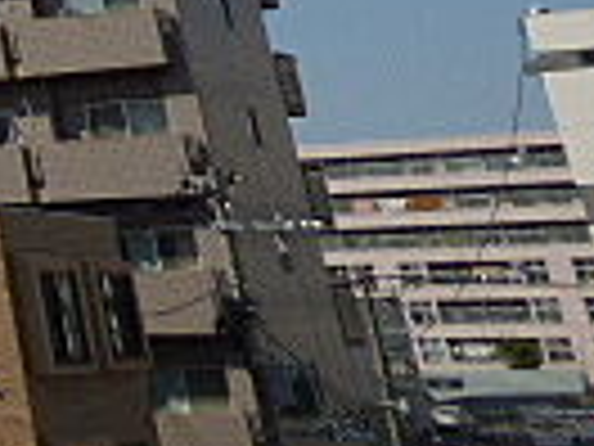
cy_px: -532
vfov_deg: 12.7
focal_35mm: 97
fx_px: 1664
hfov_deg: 14.4
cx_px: -778
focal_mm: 3.58
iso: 100
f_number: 4
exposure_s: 1/1300
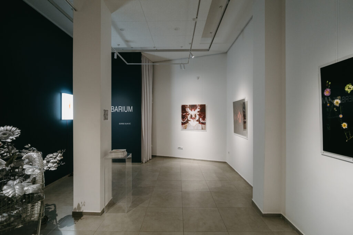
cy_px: 118
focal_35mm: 16
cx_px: 176
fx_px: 157
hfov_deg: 96.7
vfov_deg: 73.8
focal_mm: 16
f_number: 3.2
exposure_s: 1/200
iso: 1600
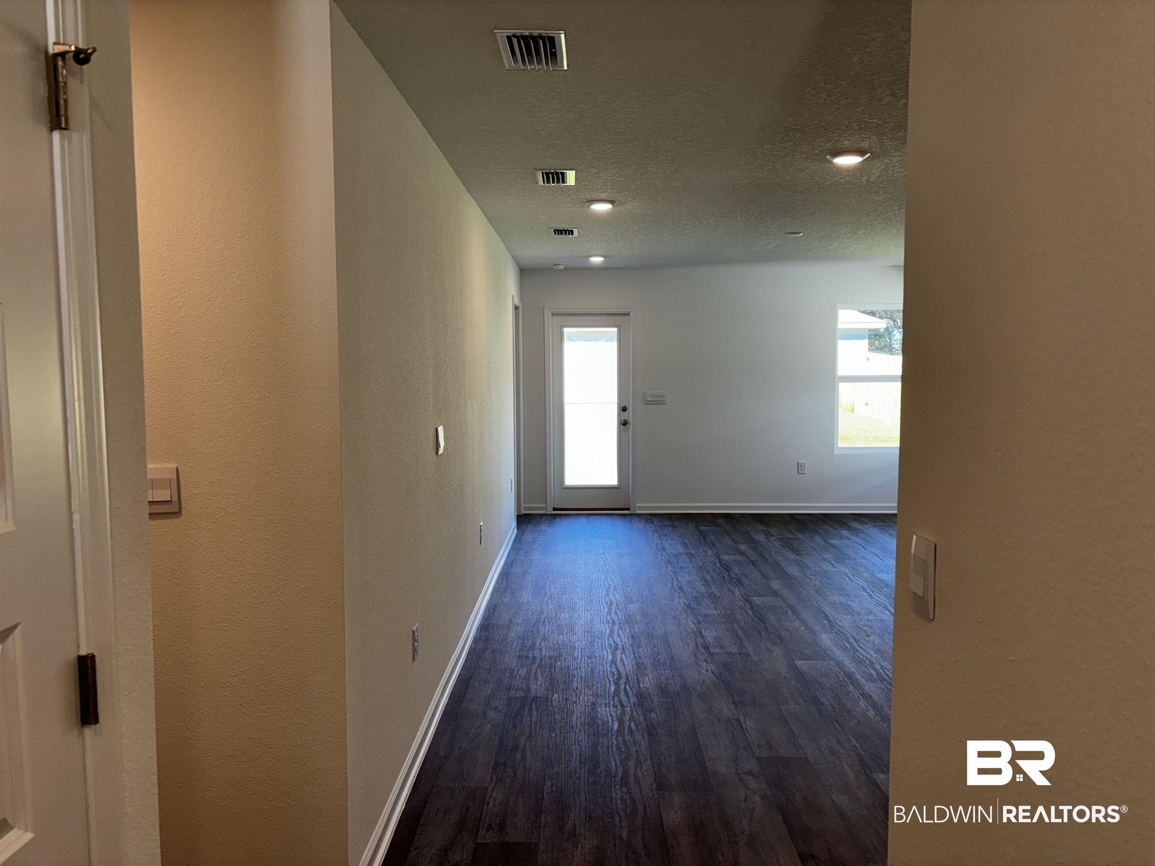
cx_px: 578
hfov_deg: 67.3
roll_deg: +0.2
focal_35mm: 26
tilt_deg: -3.4
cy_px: 433
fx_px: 868
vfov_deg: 53.1
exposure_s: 1/120
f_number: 1.6
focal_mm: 5.96
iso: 80
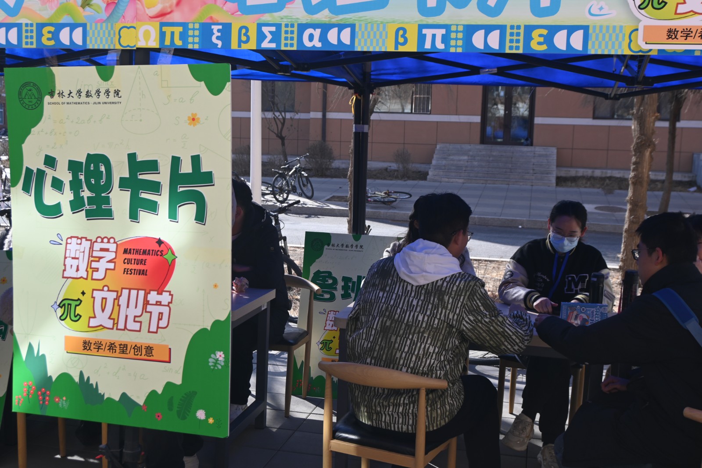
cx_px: 351
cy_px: 234
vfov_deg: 31.9
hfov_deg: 46.4
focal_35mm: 42
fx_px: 819
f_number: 5.6
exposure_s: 1/250
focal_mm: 28
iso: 110
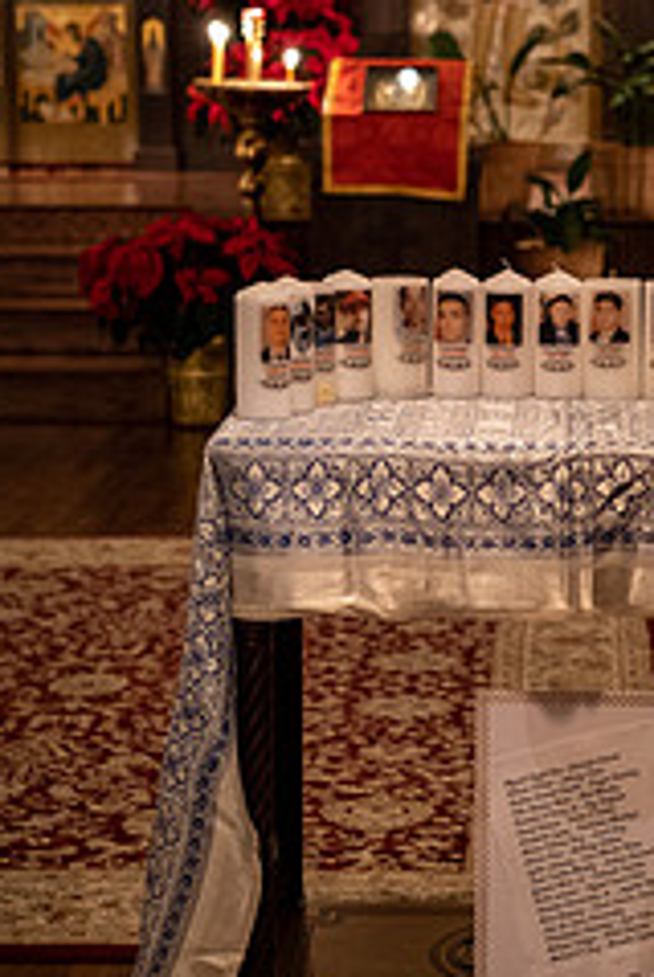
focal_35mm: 94
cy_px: 421
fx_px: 2554
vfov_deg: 21.6
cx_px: 556
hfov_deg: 14.5
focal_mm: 33
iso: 1600
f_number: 2.2
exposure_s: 1/12
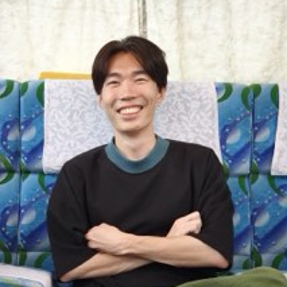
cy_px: 220
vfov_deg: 27.7
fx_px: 572
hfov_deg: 28.0
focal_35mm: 61
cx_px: 97
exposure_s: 1/60
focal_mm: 6.57
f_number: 1.6
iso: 640
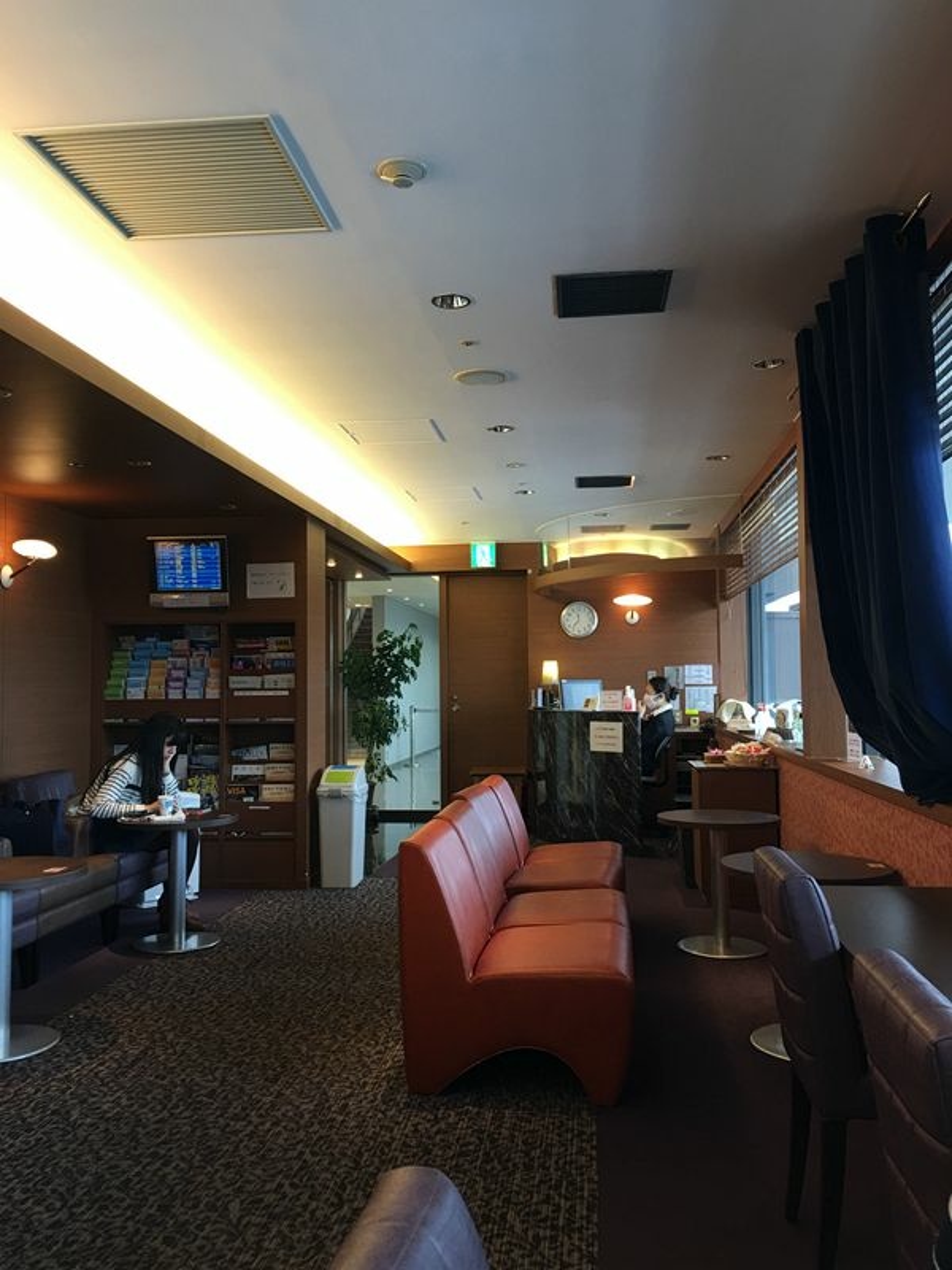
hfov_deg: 48.2
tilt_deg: +4.3
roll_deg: -0.3
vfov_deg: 61.7
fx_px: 1063
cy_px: 635
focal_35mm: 29
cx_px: 476
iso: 25
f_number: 2.2
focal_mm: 4.15
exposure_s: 1/15
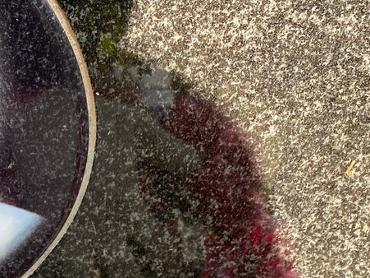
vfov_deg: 16.0
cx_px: -18
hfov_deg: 22.5
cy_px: 438
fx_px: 887
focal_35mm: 83
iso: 32
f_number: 1.8
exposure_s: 1/666
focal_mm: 4.25
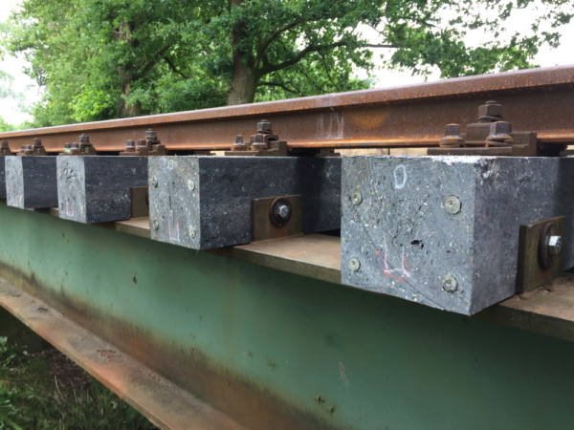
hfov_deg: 61.7
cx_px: 287
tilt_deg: -6.4
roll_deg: +0.6
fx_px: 481
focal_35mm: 29
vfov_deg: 48.2
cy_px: 215
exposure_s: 1/60
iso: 32
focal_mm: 4.15
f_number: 2.2
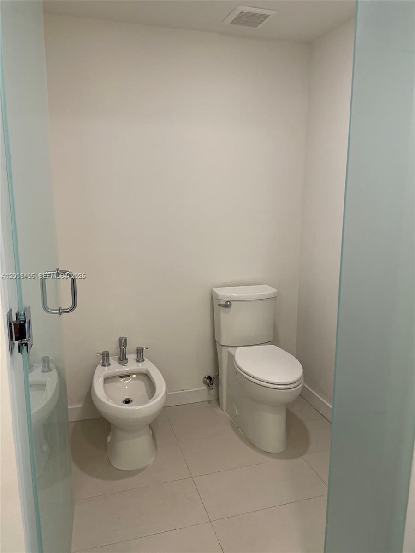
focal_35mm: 26
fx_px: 416
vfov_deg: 67.3
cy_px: 276
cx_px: 208
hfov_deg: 53.1
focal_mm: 4.2
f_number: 1.6
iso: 100
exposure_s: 1/120
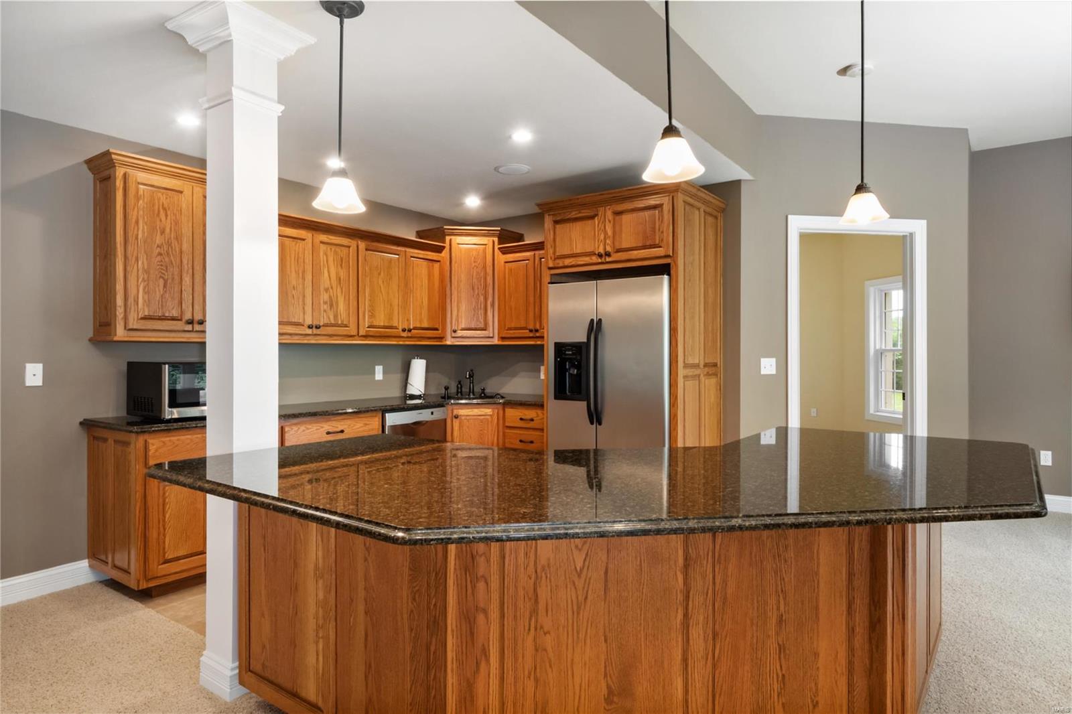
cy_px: 357
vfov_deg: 57.2
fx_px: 655
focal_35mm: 22
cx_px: 536
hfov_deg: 78.6
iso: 640
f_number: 9
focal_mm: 11
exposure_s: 1/40
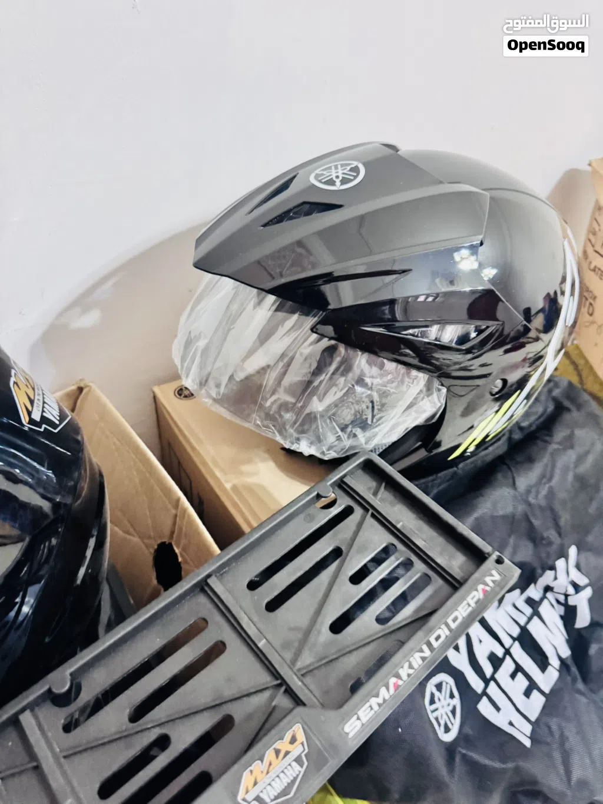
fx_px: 557
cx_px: 302
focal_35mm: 24
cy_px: 402
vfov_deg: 71.6
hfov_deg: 56.8
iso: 800
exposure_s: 1/33
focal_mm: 6.76
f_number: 1.78
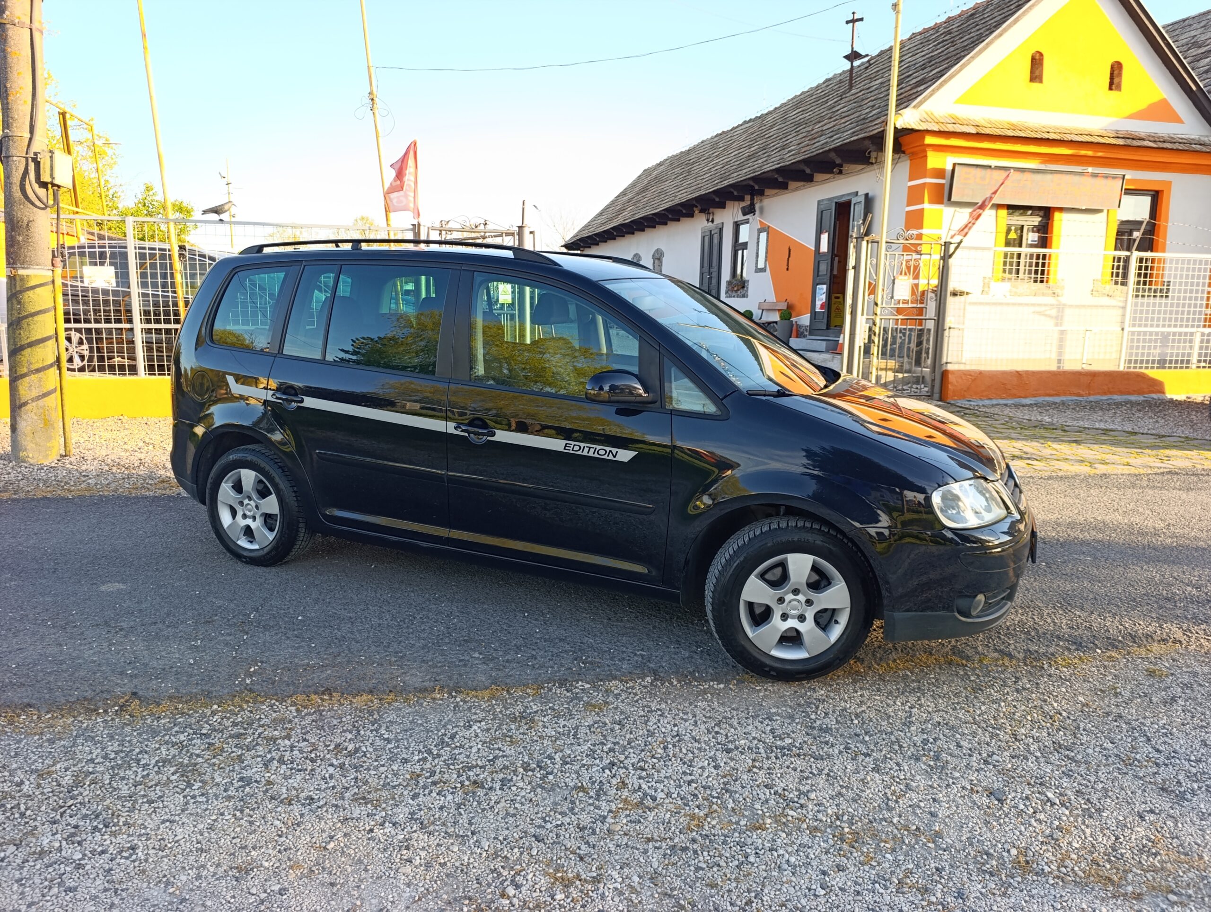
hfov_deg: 73.8
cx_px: 606
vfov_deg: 59.0
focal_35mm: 23
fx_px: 806
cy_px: 456
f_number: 1.6
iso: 64
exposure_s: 1/100
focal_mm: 6.14
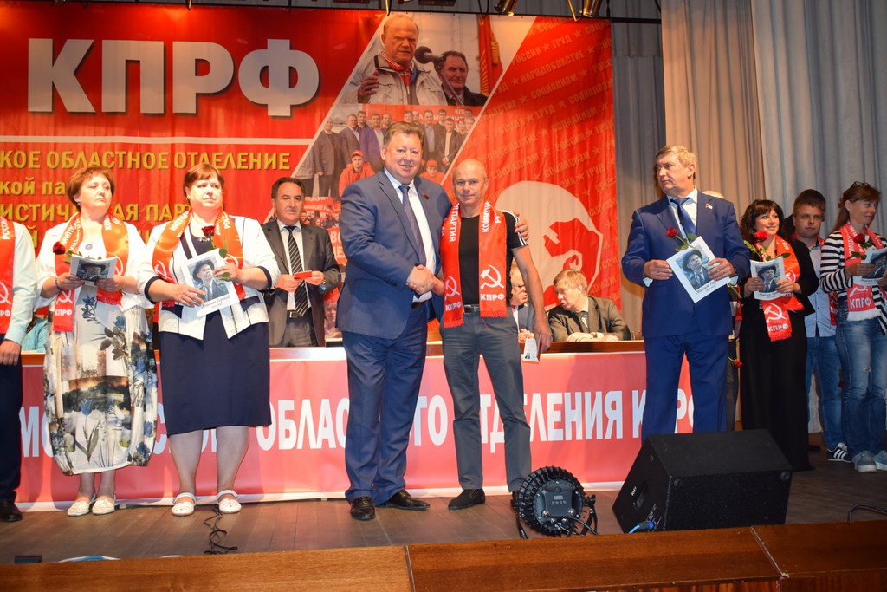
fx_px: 961
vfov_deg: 34.2
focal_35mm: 39
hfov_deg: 49.5
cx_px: 444
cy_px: 296
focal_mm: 26
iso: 800
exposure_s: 1/100
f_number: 5
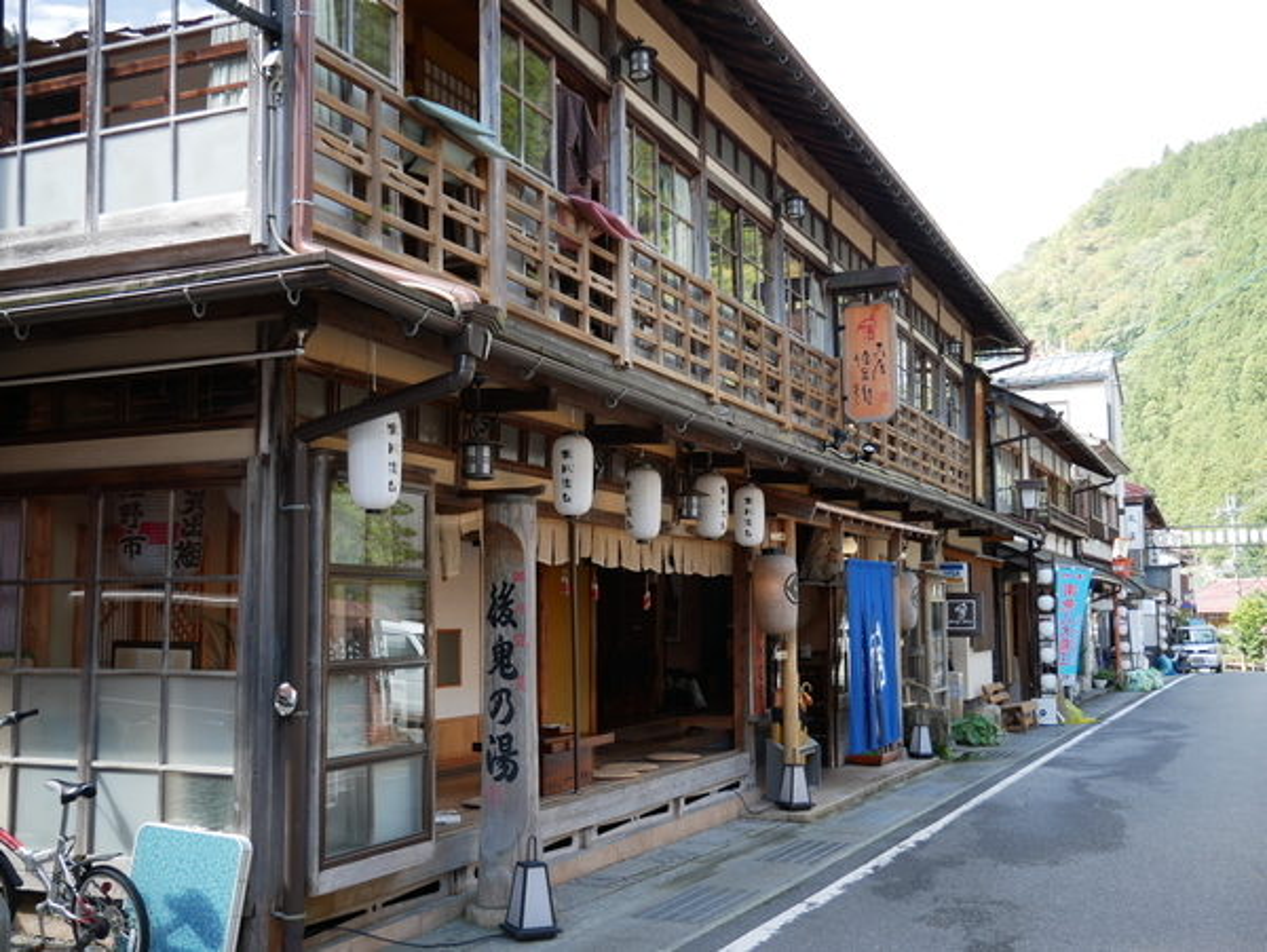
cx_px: 634
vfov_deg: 39.7
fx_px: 1319
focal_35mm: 36
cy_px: 476
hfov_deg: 51.3
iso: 200
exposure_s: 1/125
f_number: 3.9
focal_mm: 18
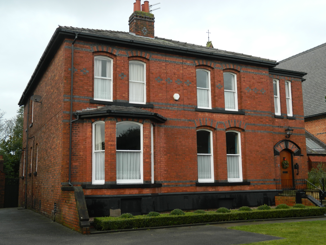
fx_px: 386
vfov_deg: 35.1
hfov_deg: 45.8
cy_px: 122
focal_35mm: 41
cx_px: 163
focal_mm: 7.3
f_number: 3.5
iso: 80
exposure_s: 1/80
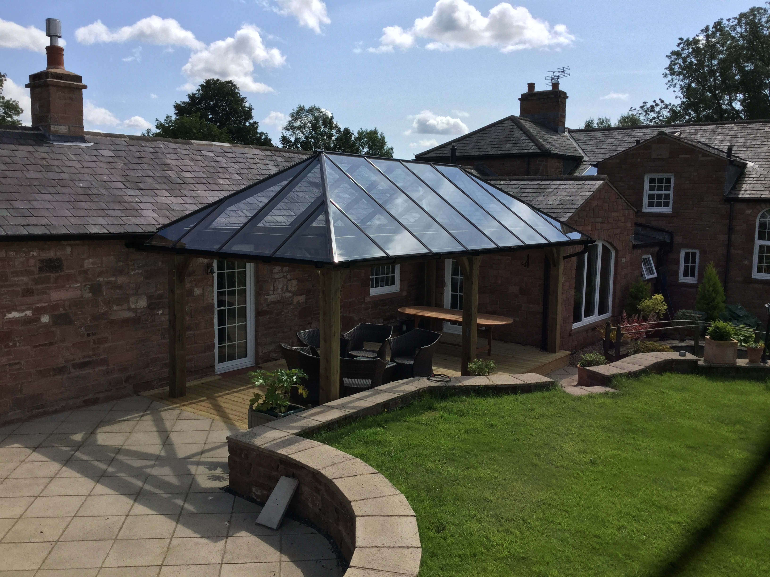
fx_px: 690
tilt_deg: -8.8
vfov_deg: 45.4
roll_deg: -0.7
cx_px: 385
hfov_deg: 58.4
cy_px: 288
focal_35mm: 31
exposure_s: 1/1988
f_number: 2.4
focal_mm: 3.3
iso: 25
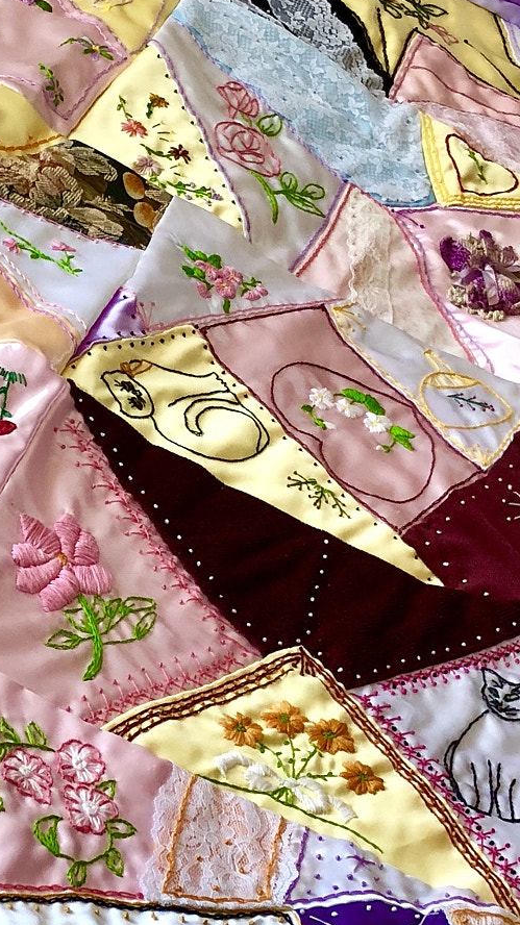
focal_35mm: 55
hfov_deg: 21.5
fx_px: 1349
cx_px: 79
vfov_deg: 37.6
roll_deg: -2.0
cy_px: 577
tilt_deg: -39.3
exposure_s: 1/24
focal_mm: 4
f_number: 1.8
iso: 40
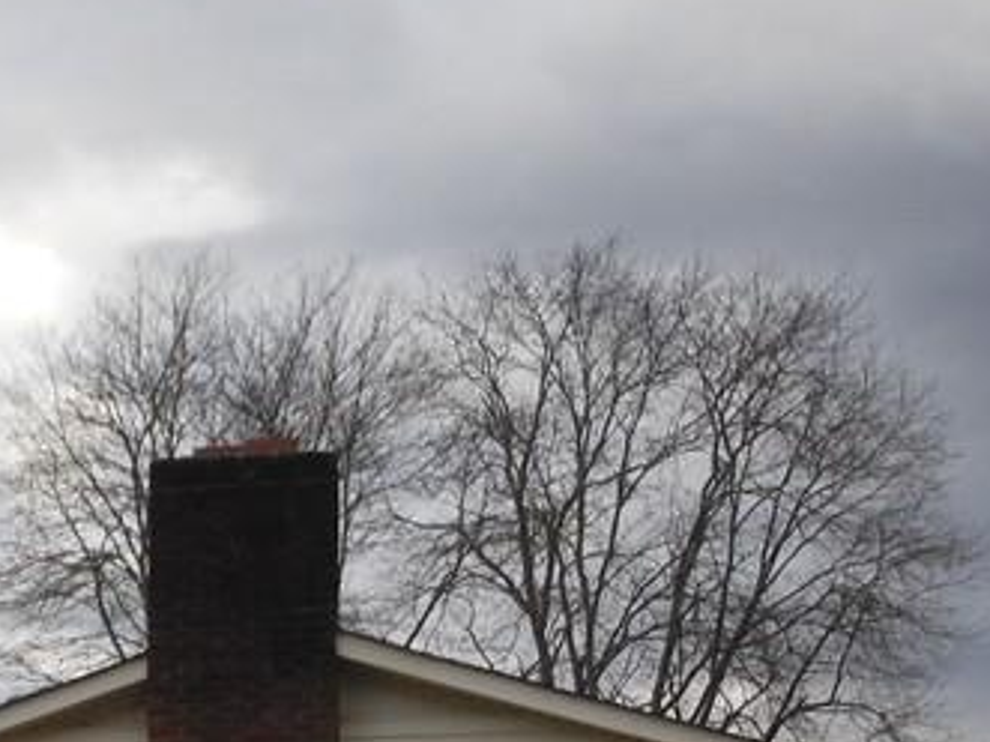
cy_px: 1062
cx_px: -176
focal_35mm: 102
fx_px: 2916
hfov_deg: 18.3
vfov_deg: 13.7
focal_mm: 5.9
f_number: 4
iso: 80
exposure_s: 1/160
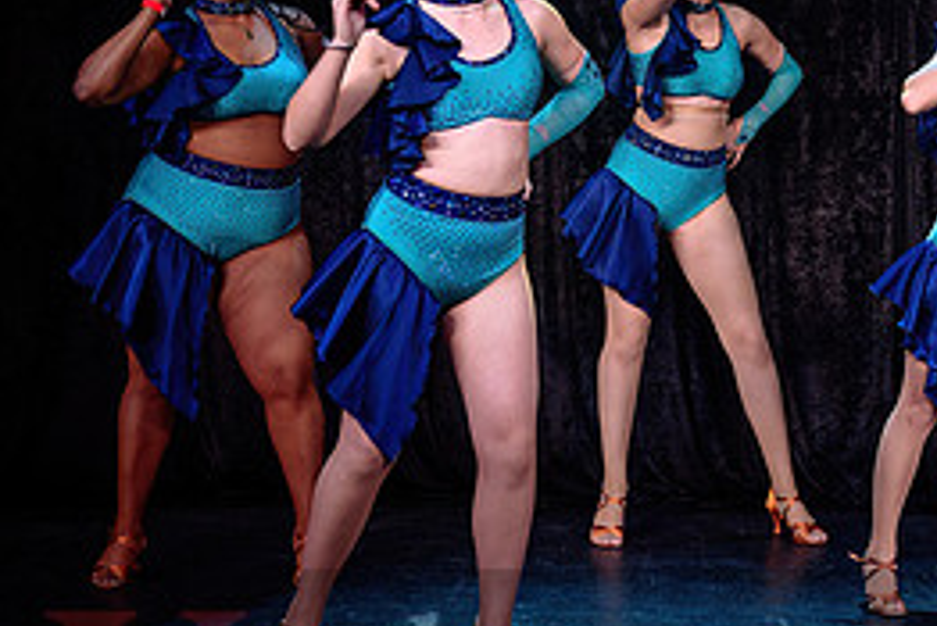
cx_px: 887
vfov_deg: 14.7
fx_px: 2422
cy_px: 199
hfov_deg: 21.3
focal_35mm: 93
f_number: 3.2
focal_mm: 42
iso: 1600
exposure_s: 1/500
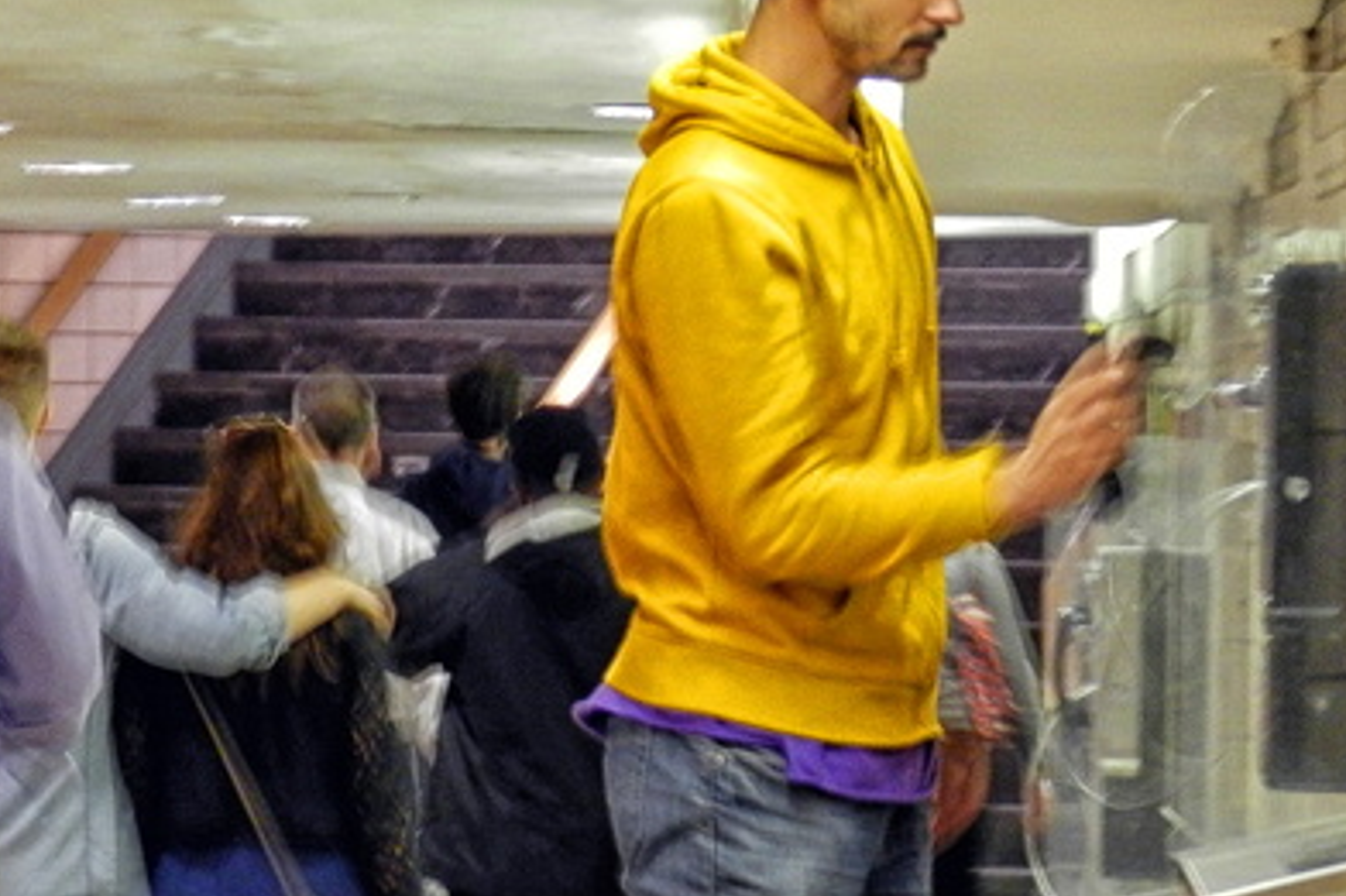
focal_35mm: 370
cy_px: 656
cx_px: 766
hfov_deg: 5.6
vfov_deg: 3.7
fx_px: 13827
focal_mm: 31.2
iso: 400
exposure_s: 1/4
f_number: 5.4
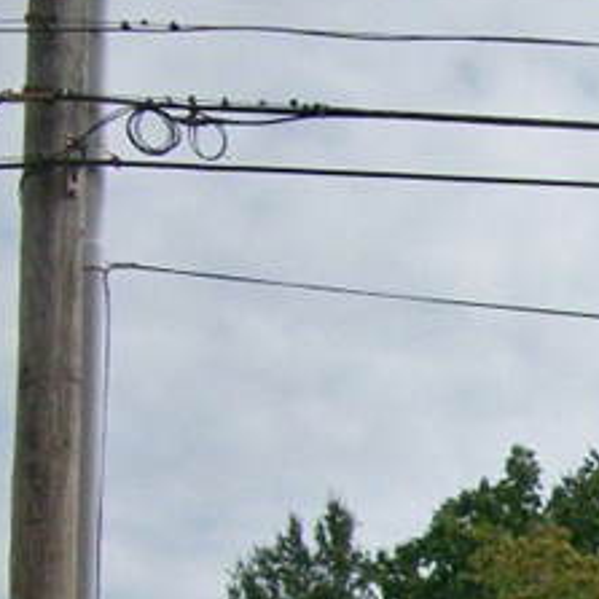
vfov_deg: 12.5
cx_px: 1271
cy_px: 1013
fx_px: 2545
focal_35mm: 130
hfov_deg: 11.7
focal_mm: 5.7
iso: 80
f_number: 8.8
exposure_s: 1/400
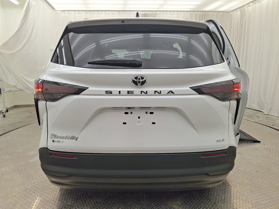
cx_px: 140
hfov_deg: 69.4
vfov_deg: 54.9
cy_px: 104
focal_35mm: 25
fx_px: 201
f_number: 1.8
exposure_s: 1/120
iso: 25
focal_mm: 4.69
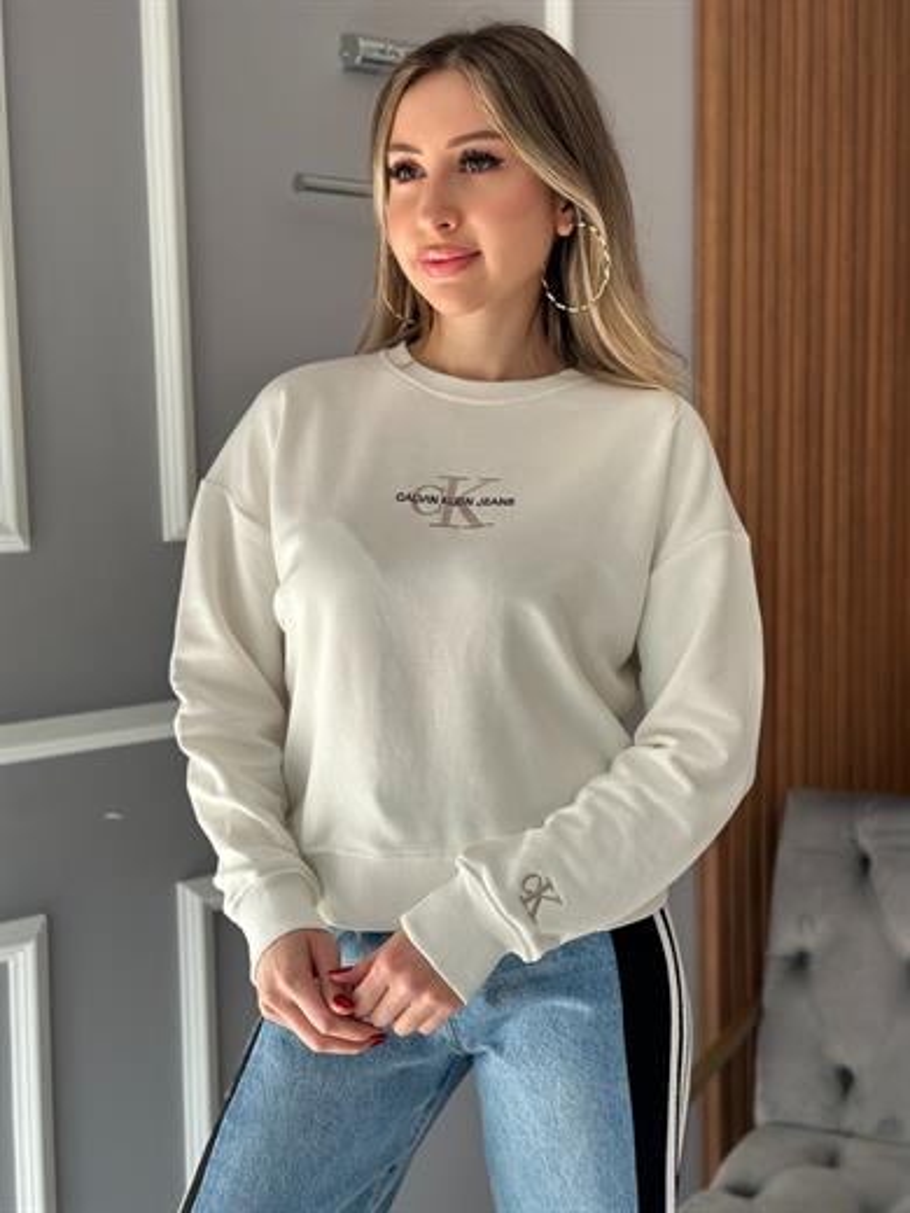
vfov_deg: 39.7
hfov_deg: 30.3
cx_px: 455
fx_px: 1682
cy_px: 606
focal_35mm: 48
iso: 80
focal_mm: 6.86
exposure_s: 1/121
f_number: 1.78
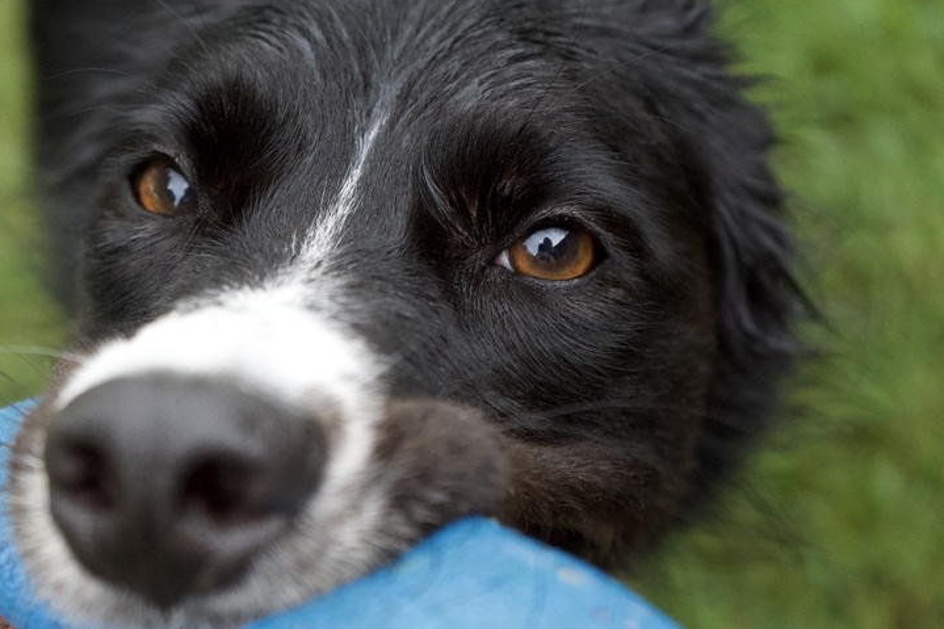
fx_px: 1861
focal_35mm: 71
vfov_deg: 19.1
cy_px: 461
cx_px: 238
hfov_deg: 28.1
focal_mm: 47
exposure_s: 1/2000
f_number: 4.5
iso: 5000
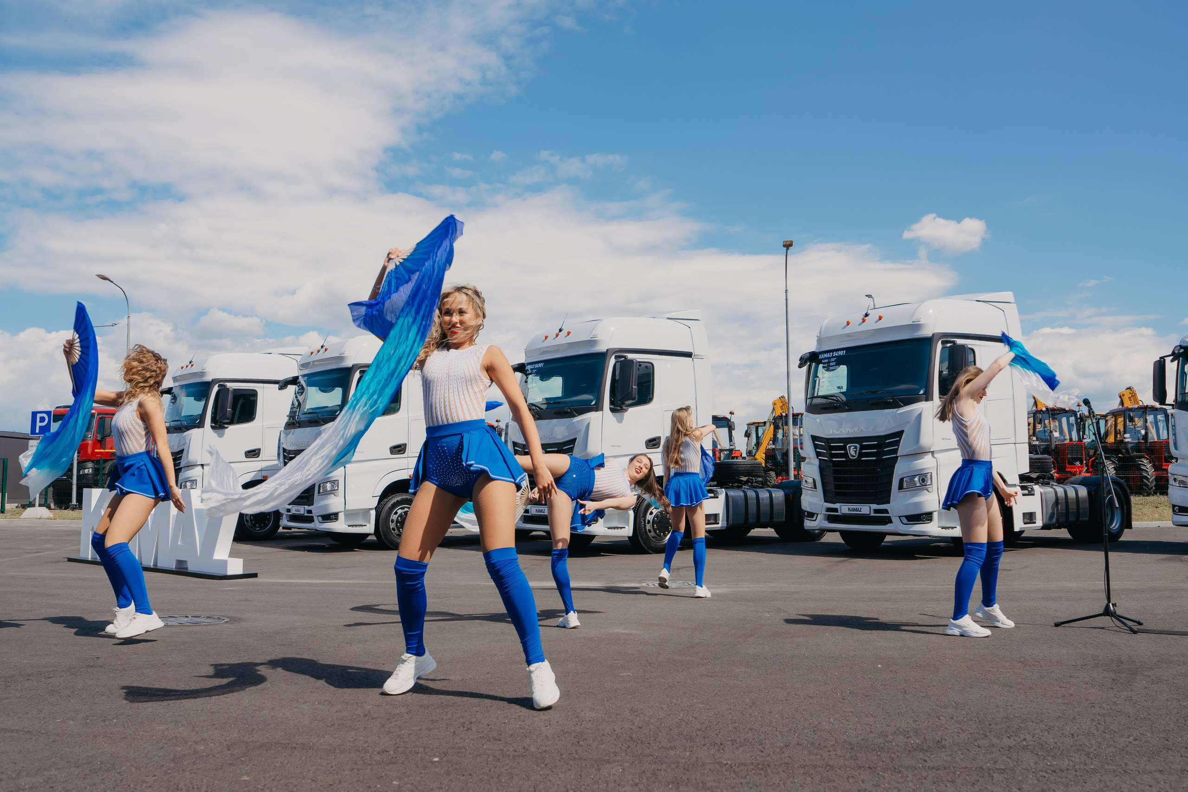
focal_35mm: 28
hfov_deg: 65.5
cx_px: 594
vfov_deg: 46.4
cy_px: 396
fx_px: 924
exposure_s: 1/400
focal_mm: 28
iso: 100
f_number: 6.3
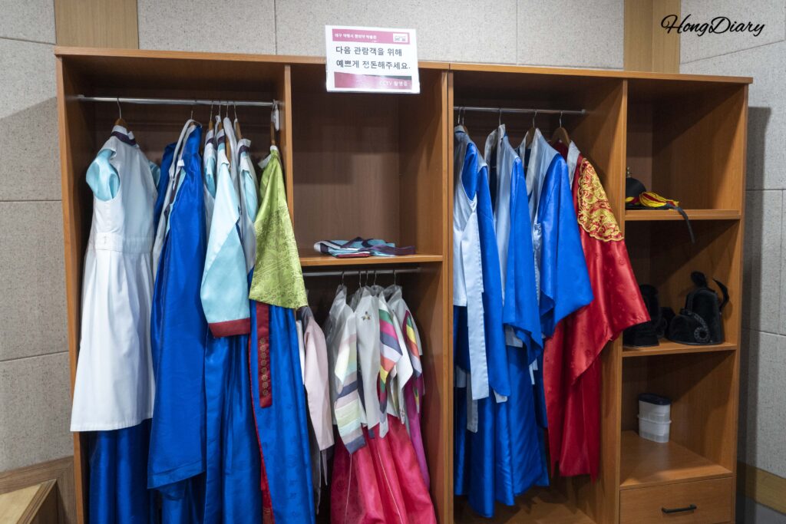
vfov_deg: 42.3
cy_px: 262
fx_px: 677
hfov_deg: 60.3
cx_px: 393
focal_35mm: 31
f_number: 4.5
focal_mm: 31
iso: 4000
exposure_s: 1/160
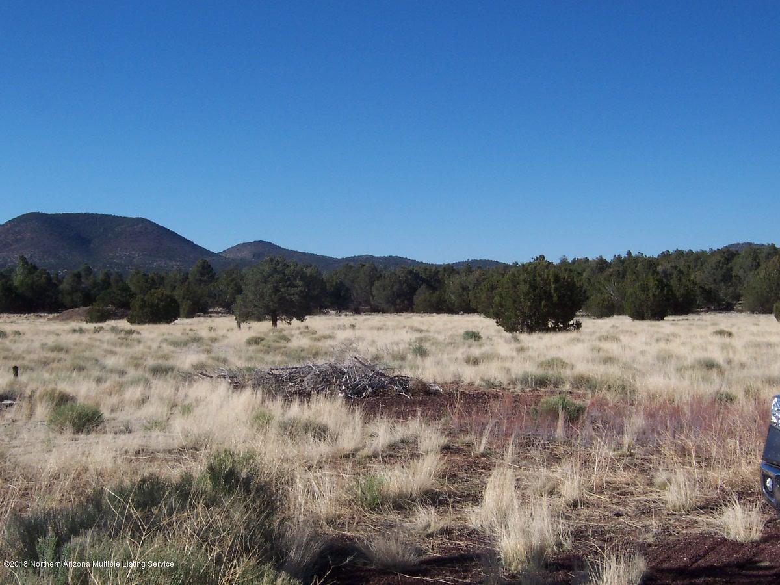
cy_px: 292
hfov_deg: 29.0
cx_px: 390
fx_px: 1510
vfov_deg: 21.9
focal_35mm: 67
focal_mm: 10.4
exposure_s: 1/500
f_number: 6.7
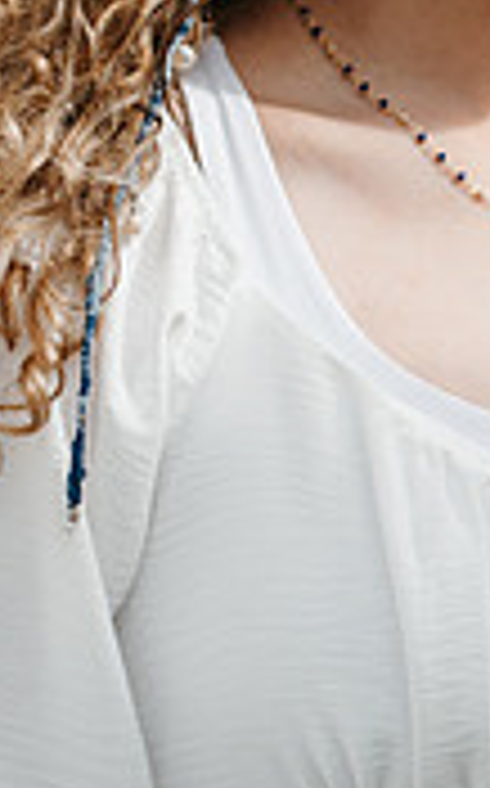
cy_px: -50
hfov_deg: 6.7
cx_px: 526
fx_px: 4198
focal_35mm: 196
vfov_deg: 10.6
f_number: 2
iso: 200
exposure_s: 1/2500
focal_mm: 58
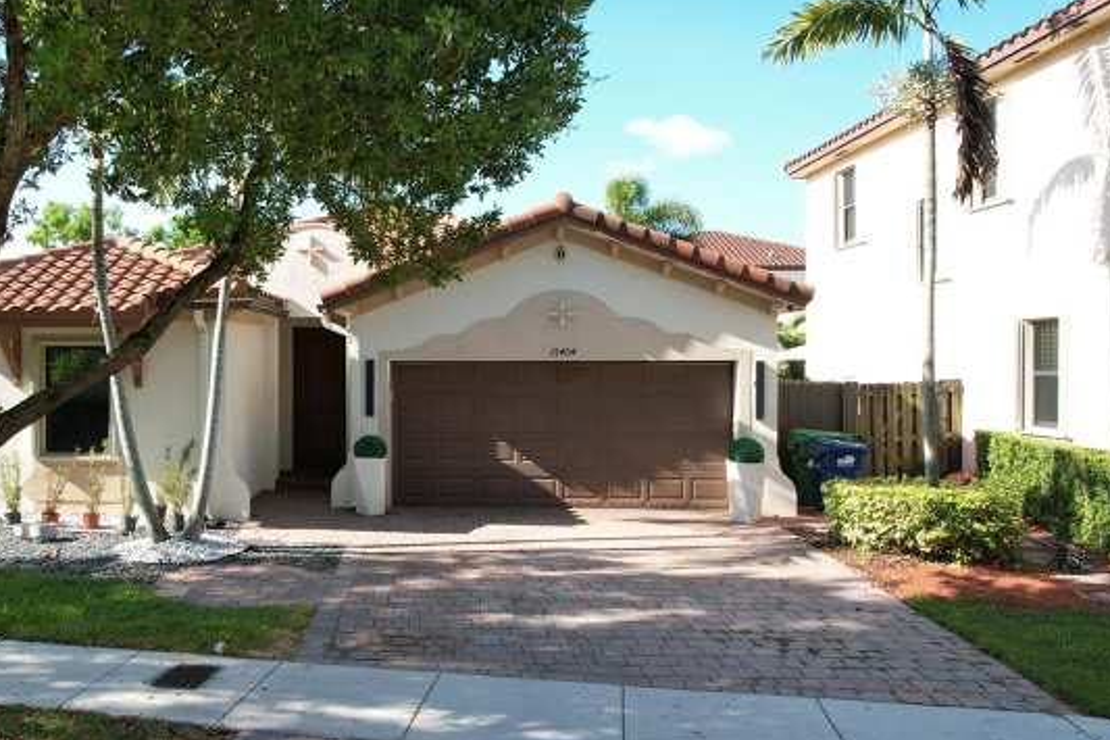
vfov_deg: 39.9
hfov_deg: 55.3
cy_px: 370
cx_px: 323
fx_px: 1017
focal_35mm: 33
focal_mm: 8.38
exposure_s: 1/640
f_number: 2.8
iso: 100
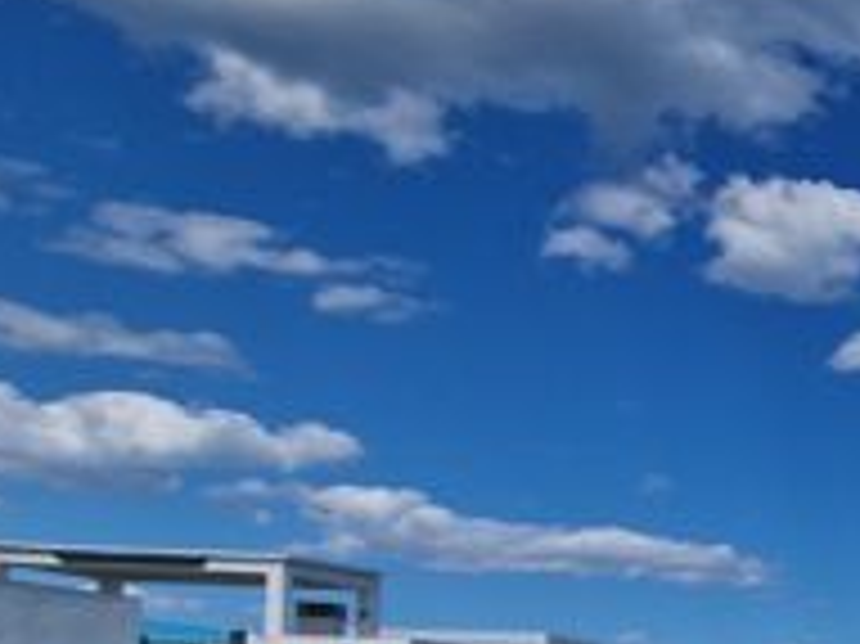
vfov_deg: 26.9
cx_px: 1484
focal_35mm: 48
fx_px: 1192
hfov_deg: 23.6
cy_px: 761
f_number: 2.2
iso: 50
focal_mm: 2.2
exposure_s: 1/7056
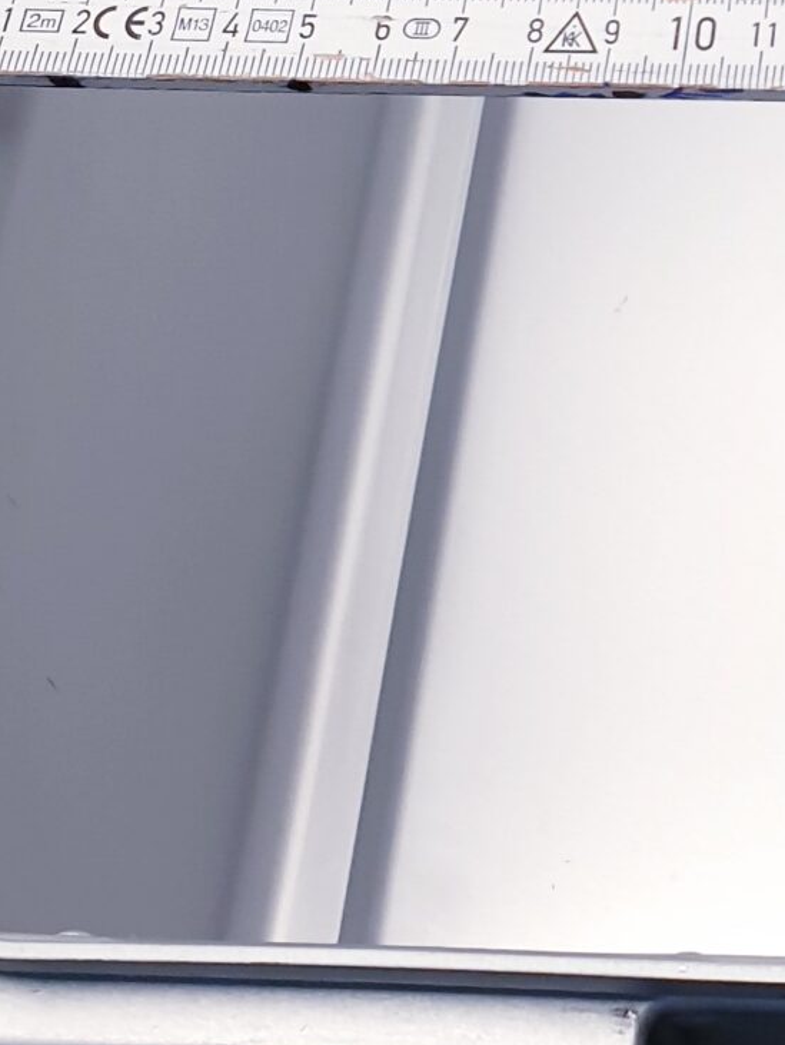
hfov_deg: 15.5
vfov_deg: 20.1
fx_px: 2749
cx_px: 1028
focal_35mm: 91
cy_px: -223
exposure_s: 1/100
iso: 80
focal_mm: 4.3
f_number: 2.4
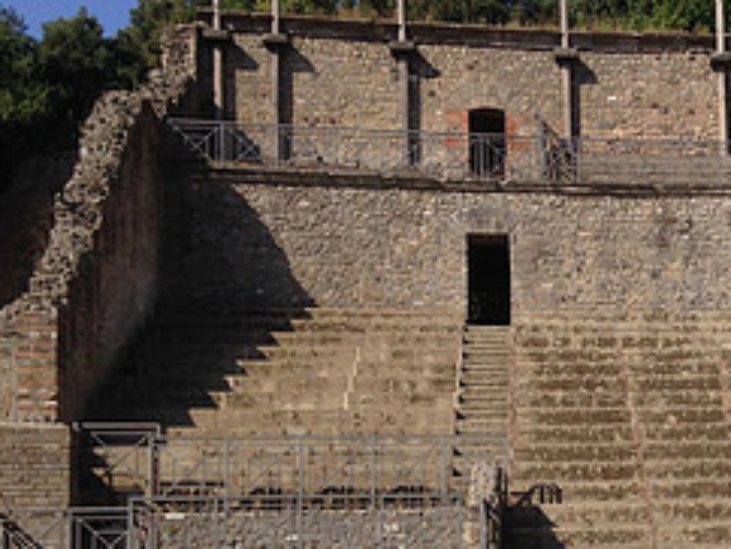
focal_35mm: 79
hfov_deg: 23.1
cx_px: 822
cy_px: 487
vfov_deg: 18.4
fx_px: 1670
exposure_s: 1/1808
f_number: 2.4
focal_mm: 4.12
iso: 50
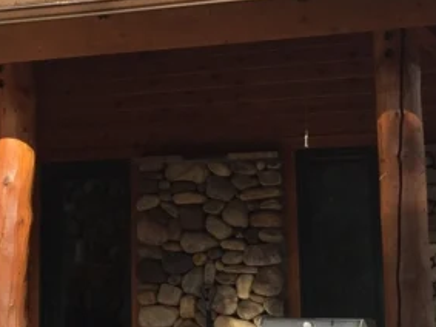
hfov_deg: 18.3
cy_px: 71
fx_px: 1322
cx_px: 8
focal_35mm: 105
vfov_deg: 14.0
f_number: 2.2
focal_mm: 4.15
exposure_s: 1/1522
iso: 32
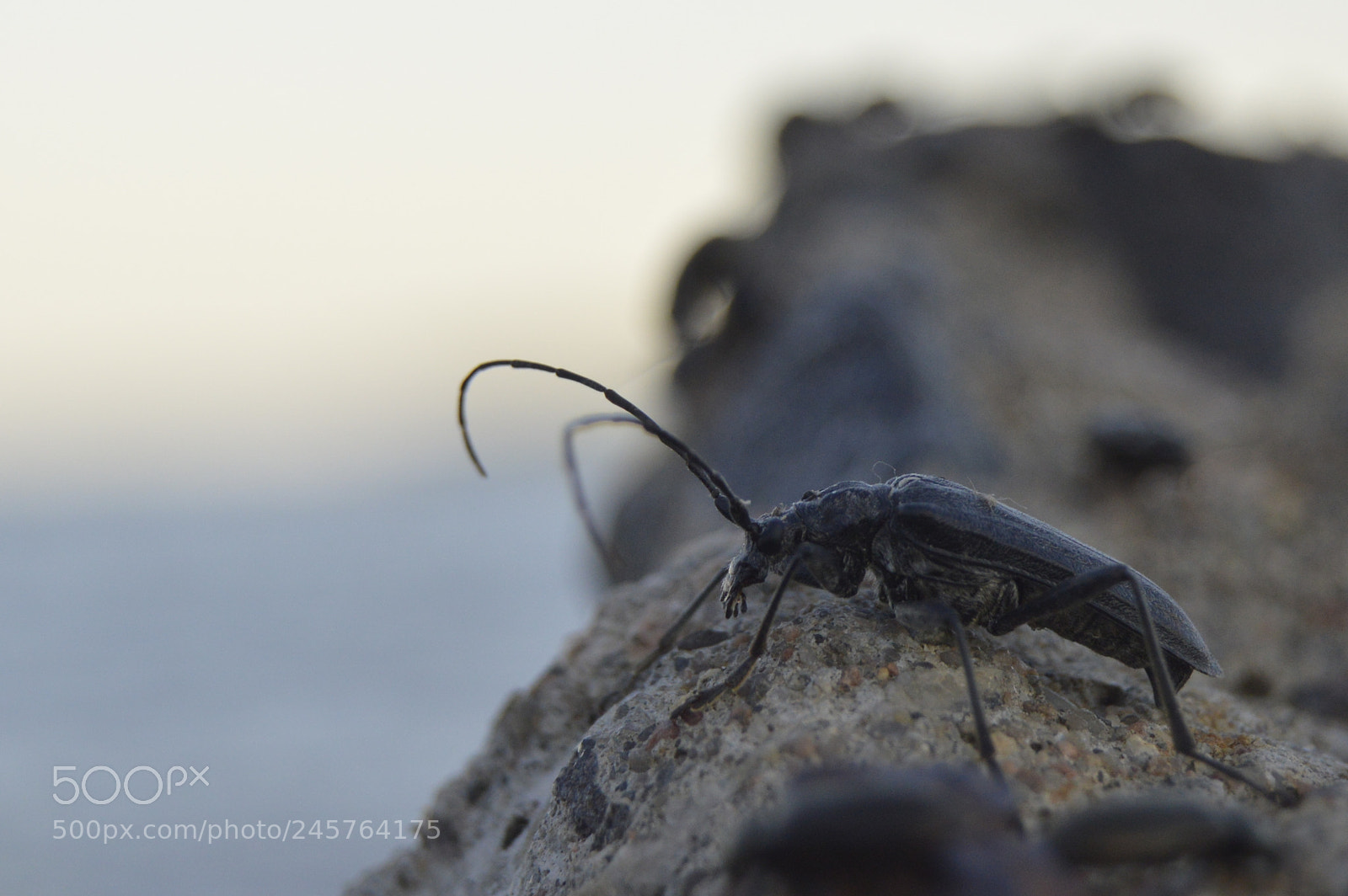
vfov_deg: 16.5
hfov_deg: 24.6
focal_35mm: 82
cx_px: 674
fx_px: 3087
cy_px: 448
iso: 400
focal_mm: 55
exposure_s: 1/640
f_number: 5.6
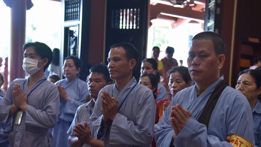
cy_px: 96
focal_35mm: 60
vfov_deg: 20.0
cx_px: 148
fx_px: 415
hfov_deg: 34.8
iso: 640
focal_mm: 44
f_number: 4
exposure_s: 1/60
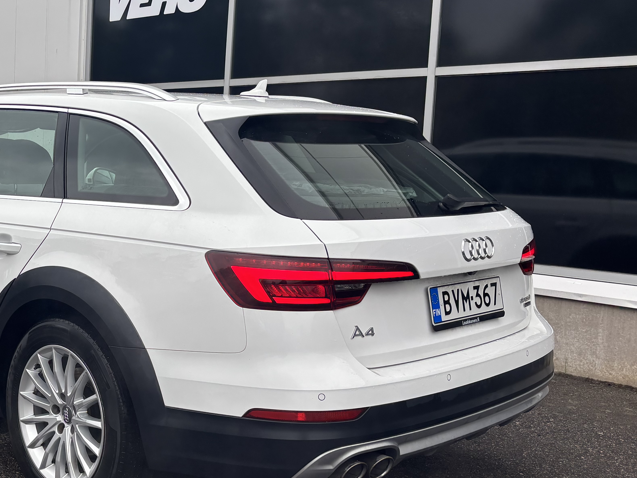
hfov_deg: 38.8
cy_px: 232
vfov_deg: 30.9
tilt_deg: -5.9
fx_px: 865
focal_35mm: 47
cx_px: 124
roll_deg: -2.4
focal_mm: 5.96
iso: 50
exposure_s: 1/752
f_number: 1.6
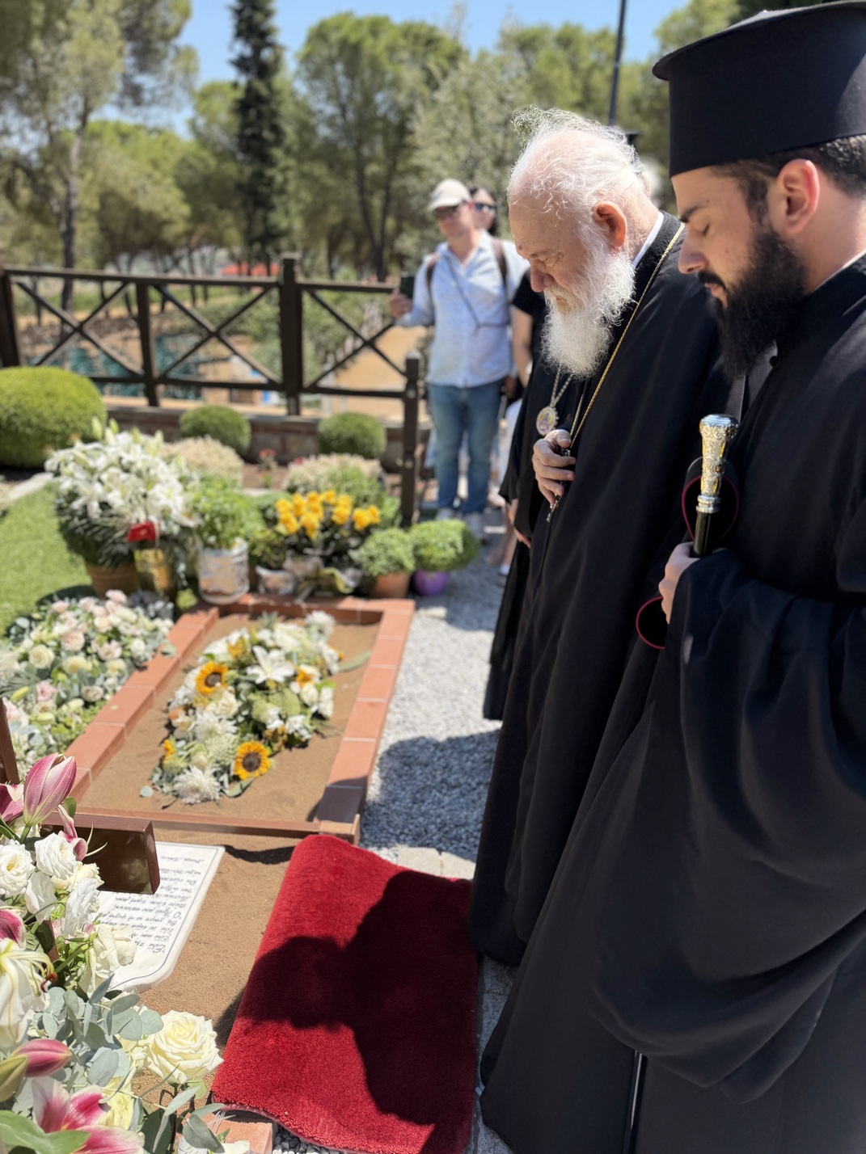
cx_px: 433
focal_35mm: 24
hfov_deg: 56.8
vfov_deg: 71.6
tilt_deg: -24.3
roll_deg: -1.4
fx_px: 801
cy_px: 577
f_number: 1.78
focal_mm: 6.76
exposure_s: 1/4673
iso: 80
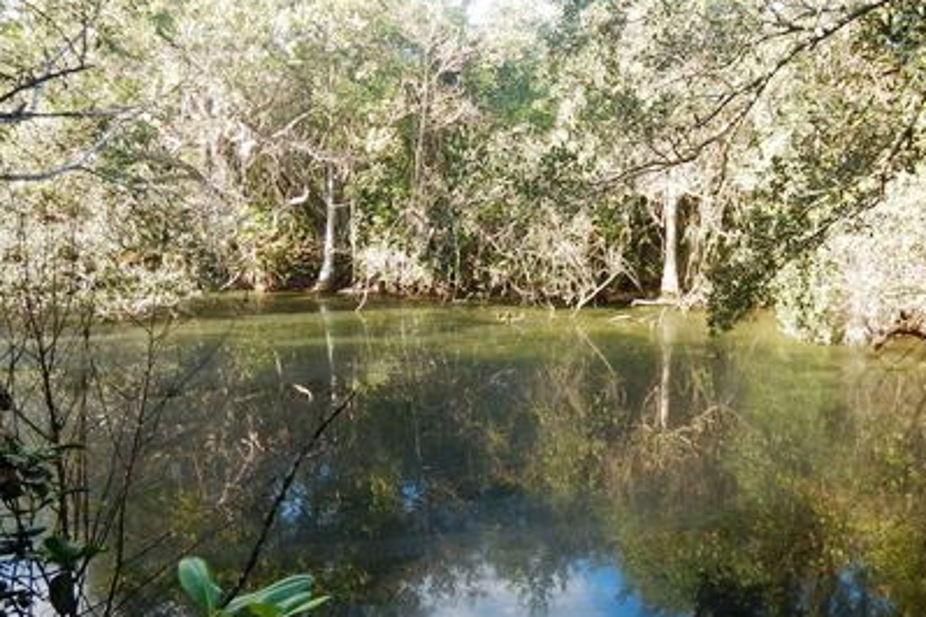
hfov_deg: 61.8
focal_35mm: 30
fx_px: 772
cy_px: 318
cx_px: 515
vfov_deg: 43.6
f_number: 2.8
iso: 125
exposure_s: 1/160
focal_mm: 4.3
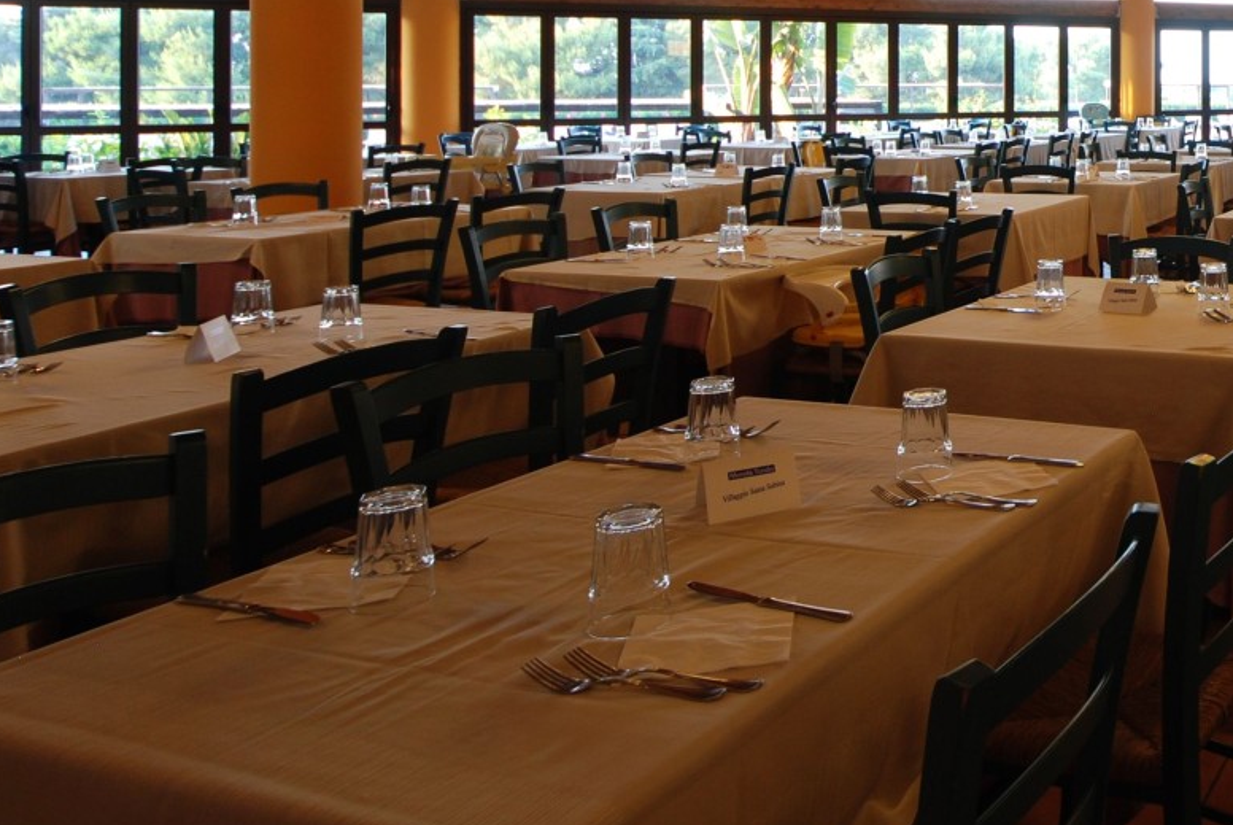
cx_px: 1236
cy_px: 71
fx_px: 1167
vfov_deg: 36.3
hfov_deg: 46.5
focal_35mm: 34
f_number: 5
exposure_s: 1/8
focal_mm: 11
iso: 160
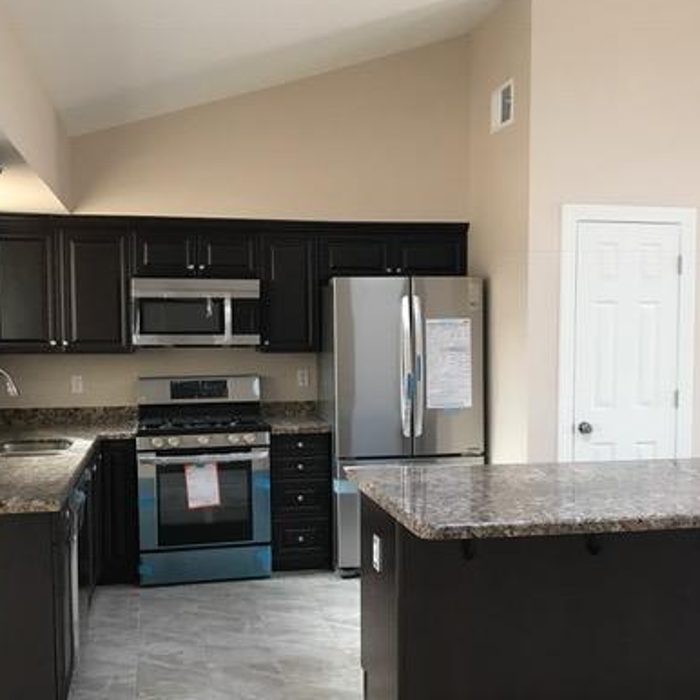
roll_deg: +0.1
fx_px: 938
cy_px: 395
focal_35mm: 41
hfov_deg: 40.9
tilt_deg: -4.4
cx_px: 357
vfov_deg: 40.8
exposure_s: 1/20
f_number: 1.8
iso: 40
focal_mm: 3.99
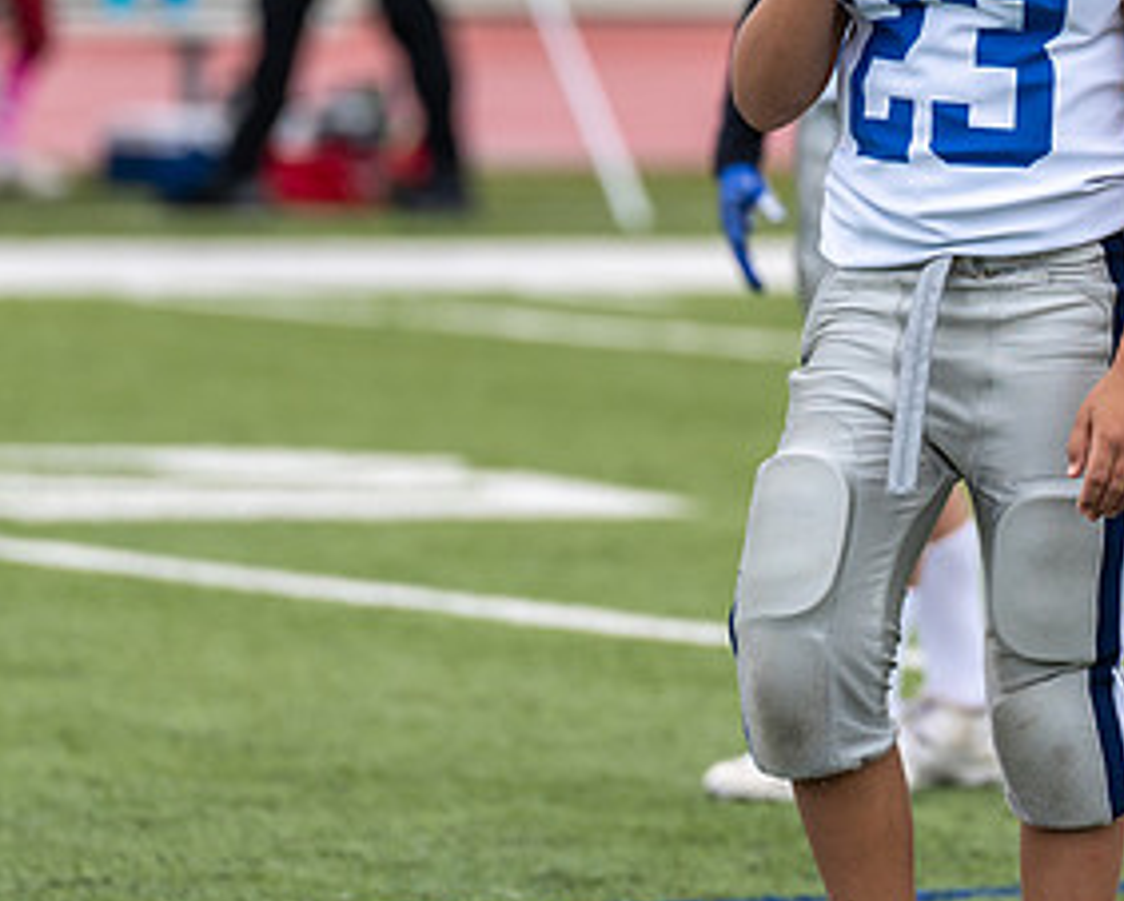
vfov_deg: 3.1
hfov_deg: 3.9
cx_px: 926
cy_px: 87
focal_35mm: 501
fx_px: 16678
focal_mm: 200
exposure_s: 1/1250
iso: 250
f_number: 3.5
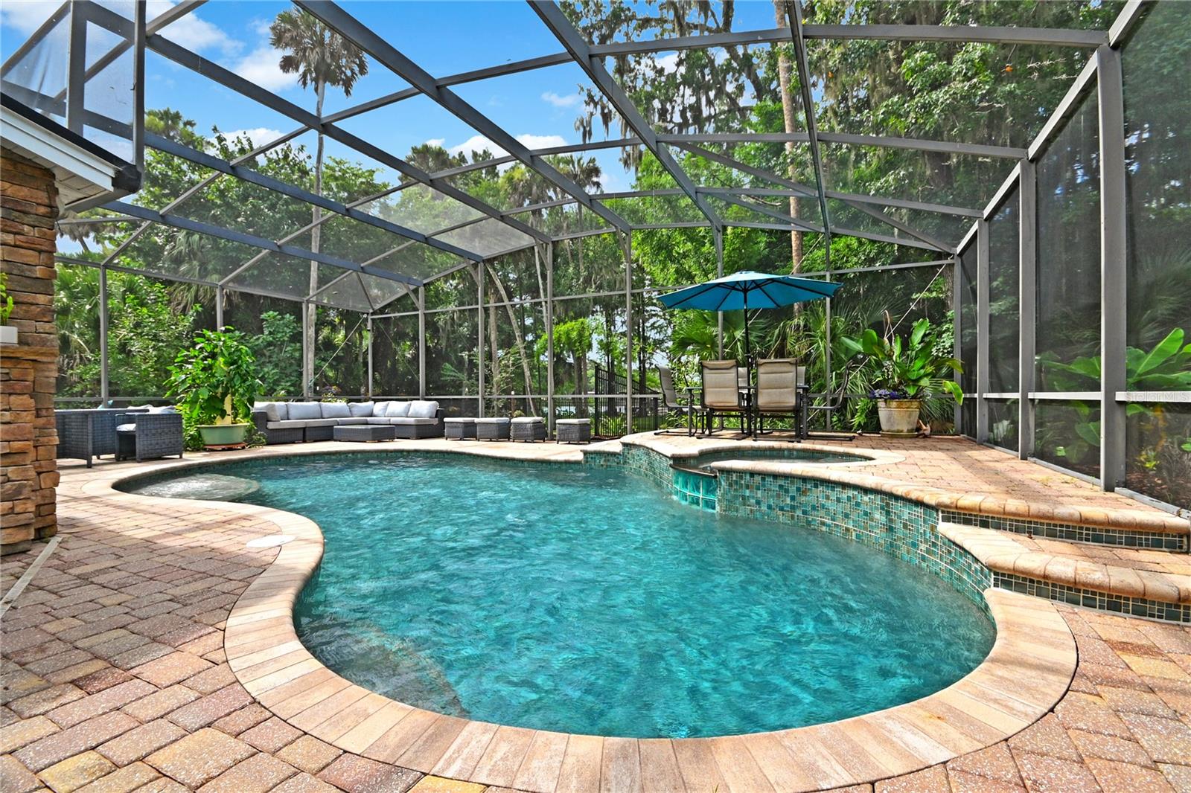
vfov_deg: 77.3
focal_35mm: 15
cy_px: 396
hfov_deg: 100.4
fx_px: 496
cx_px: 596
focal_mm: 10
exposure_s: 1/400
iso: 1000
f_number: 10
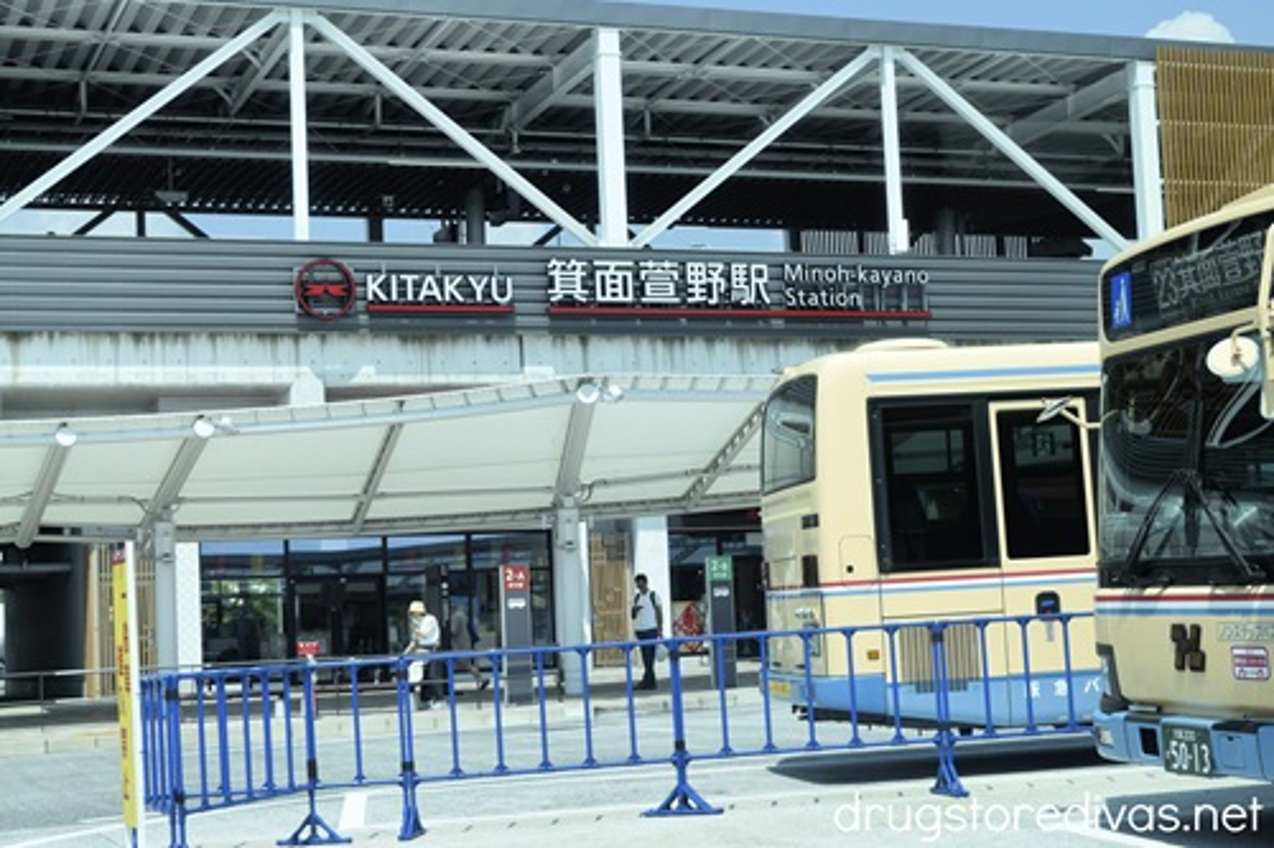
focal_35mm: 63
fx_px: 2229
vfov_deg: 21.6
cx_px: 637
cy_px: 424
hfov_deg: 31.9
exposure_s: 1/320
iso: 200
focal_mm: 42
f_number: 9
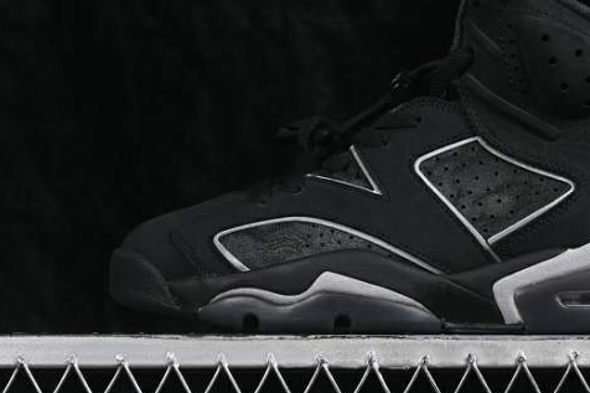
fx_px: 1884
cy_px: 148
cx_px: 436
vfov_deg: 11.9
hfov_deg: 17.7
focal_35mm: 115
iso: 160
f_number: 6.3
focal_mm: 50
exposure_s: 1/60
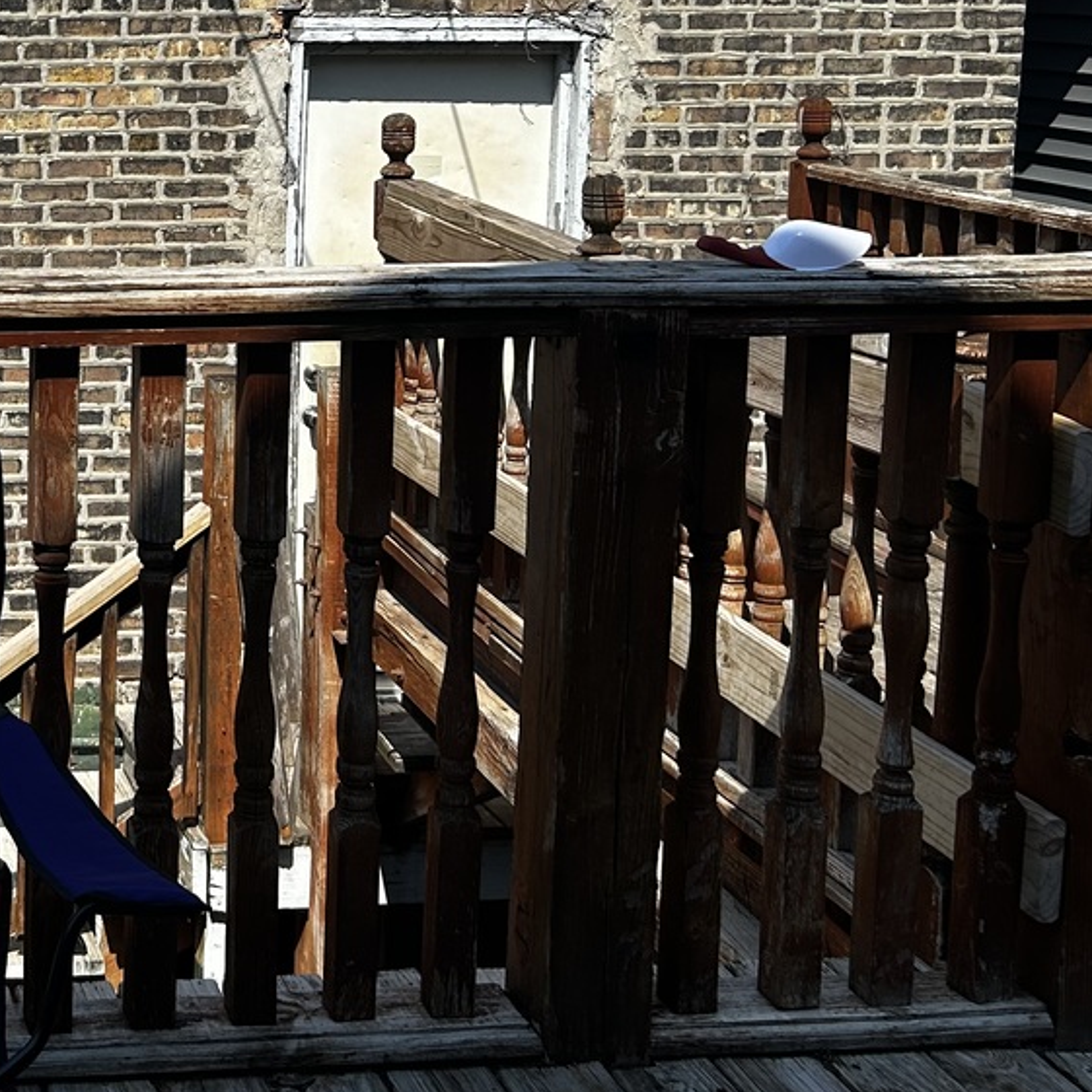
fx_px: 2106
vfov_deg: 28.4
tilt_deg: -7.2
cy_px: 208
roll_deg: +0.7
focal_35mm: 59
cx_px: -134
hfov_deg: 26.6
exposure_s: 1/3831
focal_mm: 5.7
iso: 50
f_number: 1.5
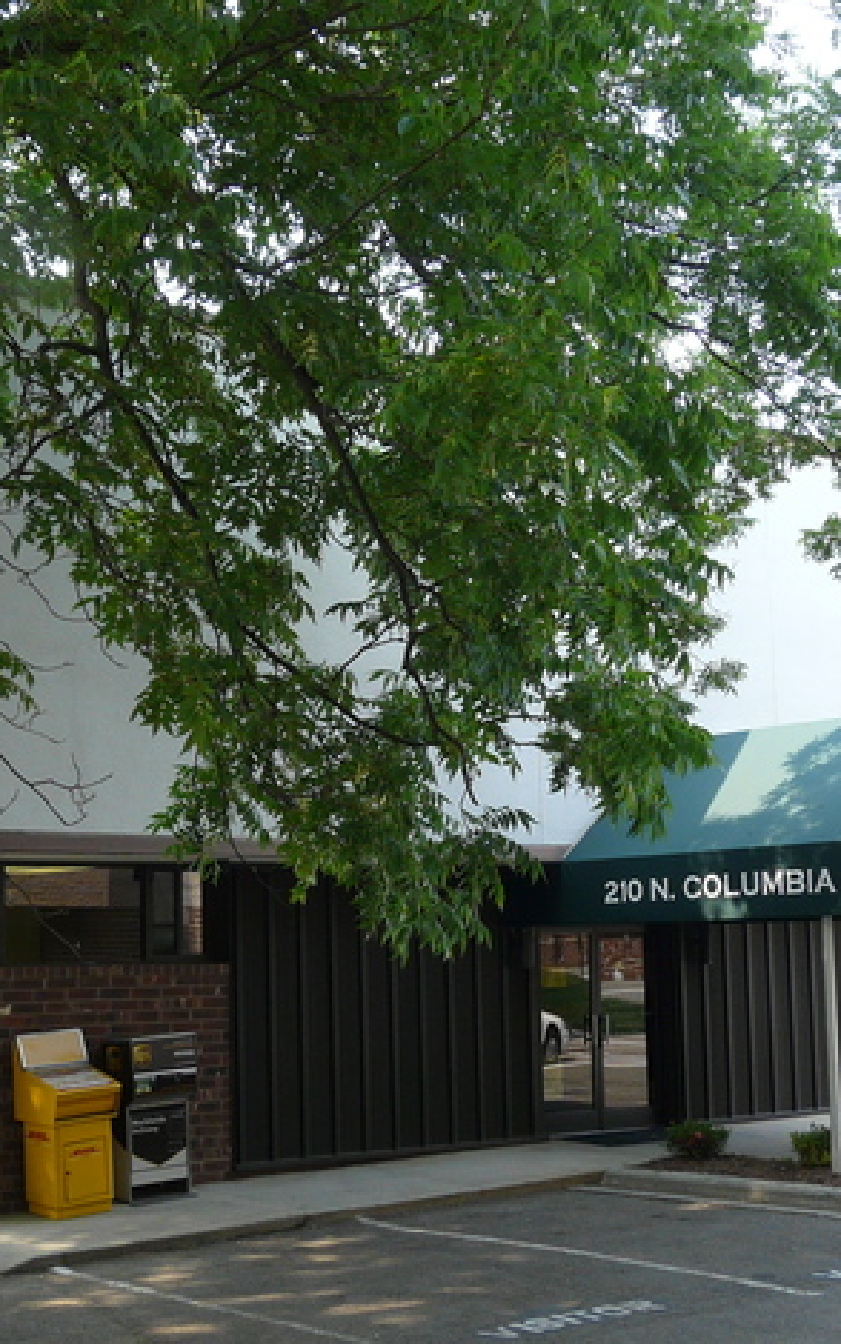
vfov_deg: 38.9
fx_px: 1906
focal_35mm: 52
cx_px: 398
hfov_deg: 24.9
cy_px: 683
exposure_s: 1/100
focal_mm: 4.6
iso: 100
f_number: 4
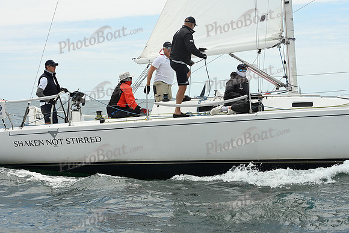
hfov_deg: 21.5
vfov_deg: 14.4
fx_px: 921
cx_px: 174
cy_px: 116
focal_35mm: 95
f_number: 9
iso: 320
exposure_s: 1/1000
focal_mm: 95
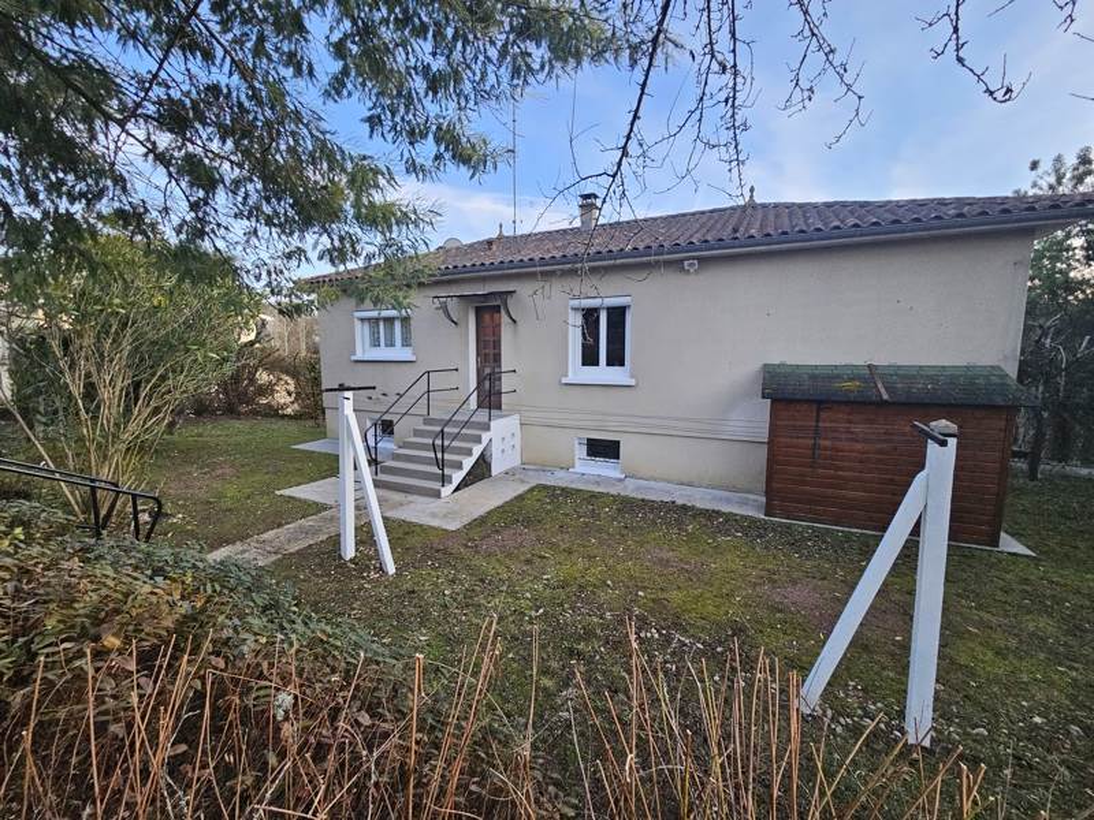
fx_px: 411
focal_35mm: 13
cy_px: 410
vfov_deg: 89.9
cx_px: 547
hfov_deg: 106.2
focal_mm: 2.2
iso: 250
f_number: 2.2
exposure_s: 1/359
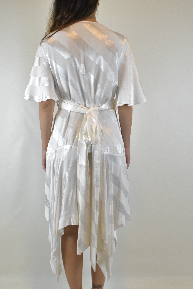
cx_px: 96
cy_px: 144
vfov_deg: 42.3
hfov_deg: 28.9
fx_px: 374
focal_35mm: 46
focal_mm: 31
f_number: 16
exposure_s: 1/40
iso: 1600
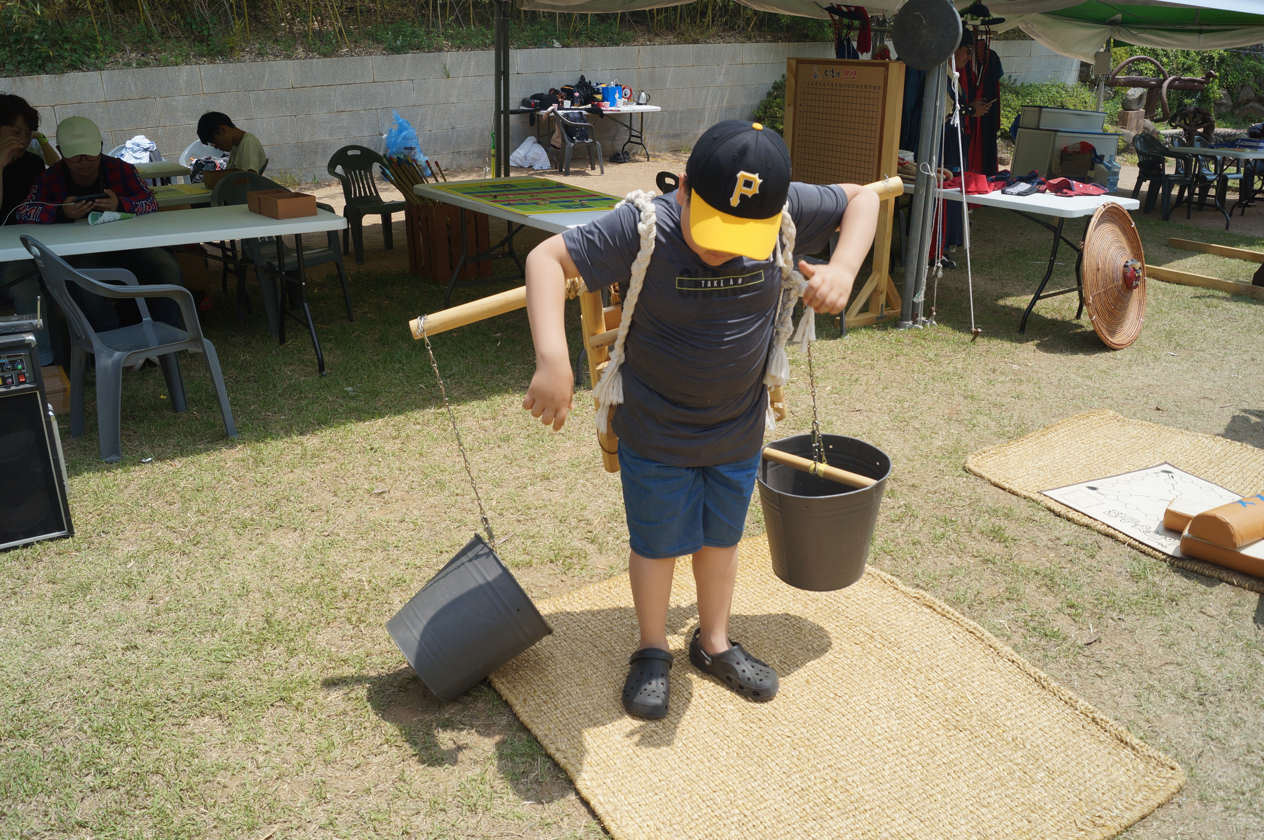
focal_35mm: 27
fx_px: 947
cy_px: 420
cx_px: 632
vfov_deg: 47.8
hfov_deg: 67.4
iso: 100
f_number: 8
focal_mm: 18
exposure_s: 1/400
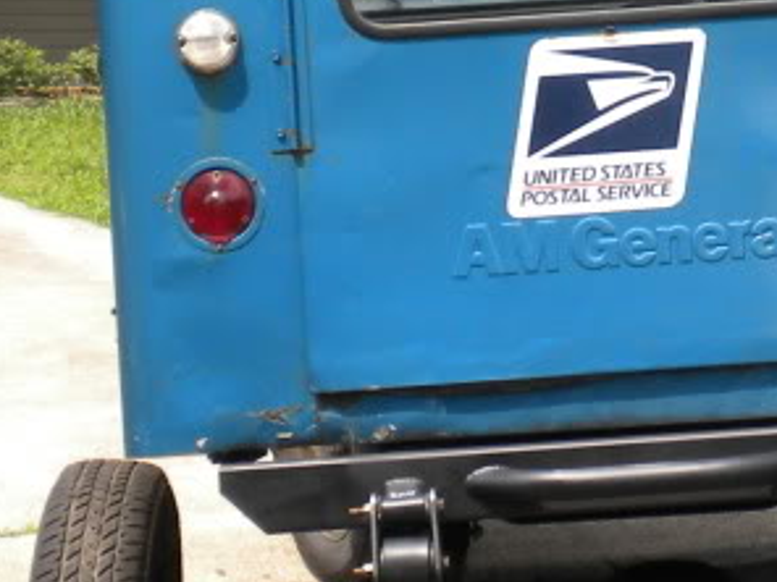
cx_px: 698
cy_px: 128
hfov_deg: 13.8
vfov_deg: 10.4
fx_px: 3187
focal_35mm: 142
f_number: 4.9
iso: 80
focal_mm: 7.4
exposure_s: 1/267
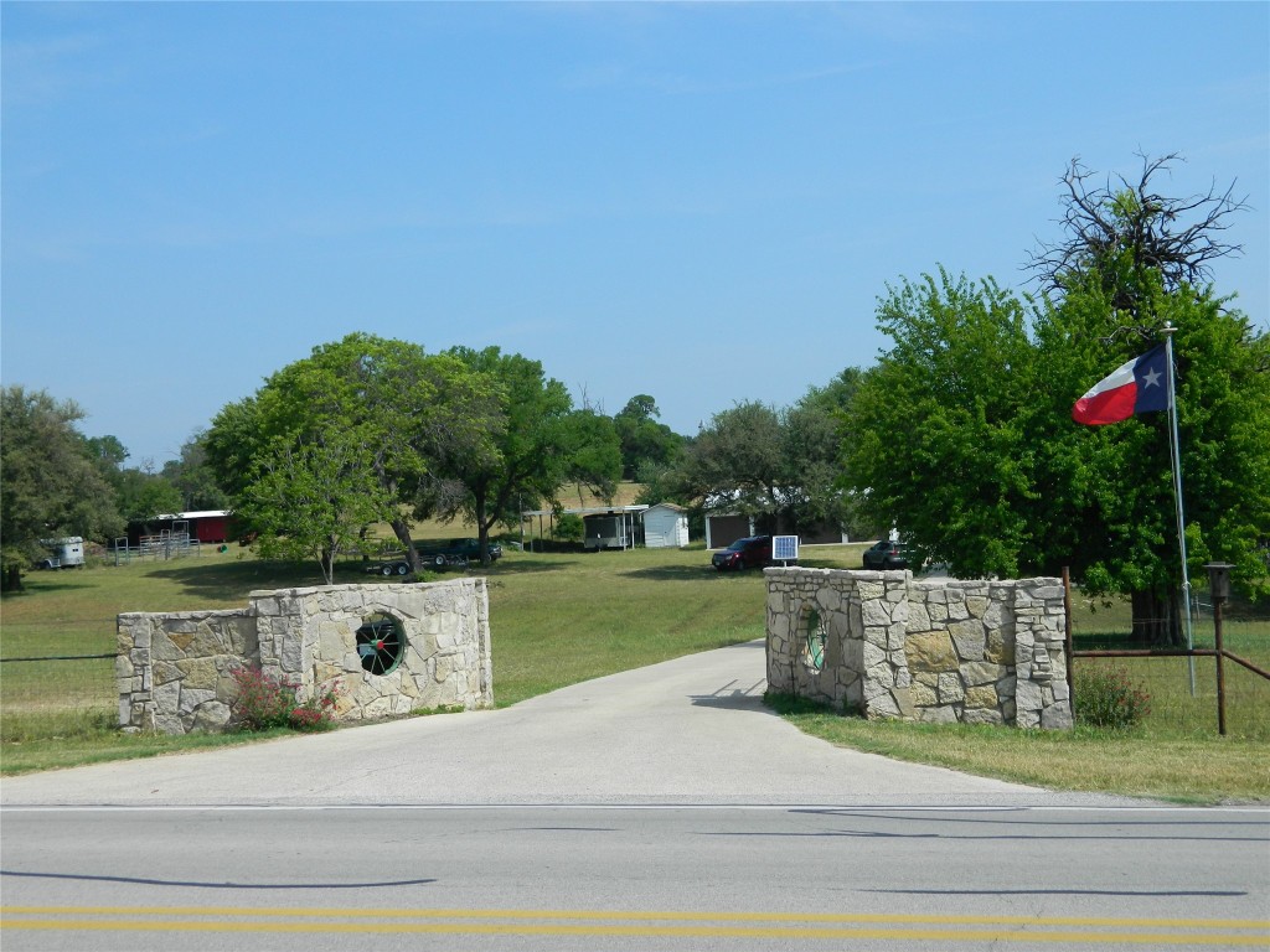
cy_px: 476
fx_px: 1504
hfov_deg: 45.8
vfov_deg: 35.1
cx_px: 635
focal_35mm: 41
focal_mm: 7.3
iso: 80
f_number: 9.8
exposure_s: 1/160
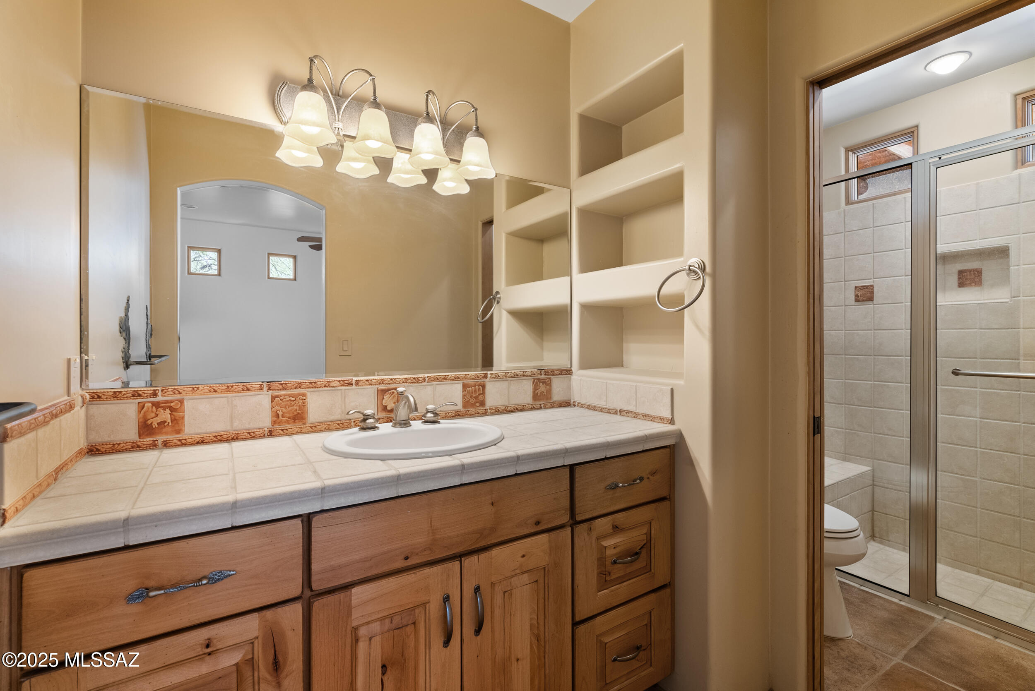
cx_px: 518
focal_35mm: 16
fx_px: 460
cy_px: 346
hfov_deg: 96.7
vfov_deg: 73.8
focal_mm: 16
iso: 400
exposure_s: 1.6
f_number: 8
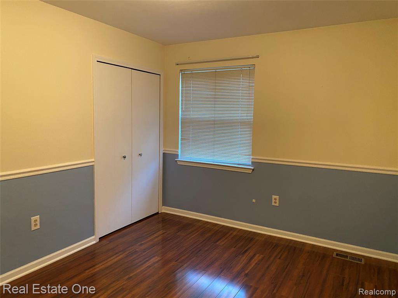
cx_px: 199
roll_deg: -3.4
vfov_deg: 53.1
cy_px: 149
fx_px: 299
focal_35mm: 26
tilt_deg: -5.5
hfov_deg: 67.3
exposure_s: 1/60
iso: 400
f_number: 1.8
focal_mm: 4.25
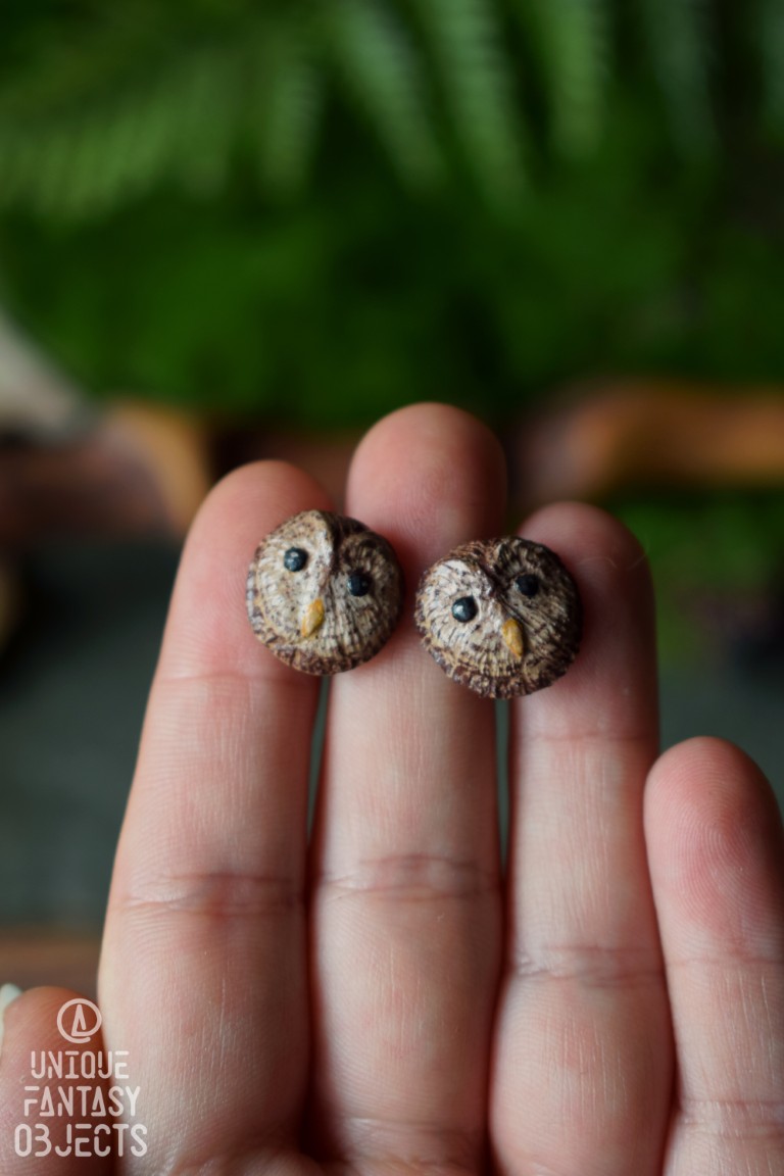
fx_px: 2352
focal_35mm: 72
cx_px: 392
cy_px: 588
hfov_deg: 18.9
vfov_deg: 28.1
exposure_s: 1/60
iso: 400
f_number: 5.3
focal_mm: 48
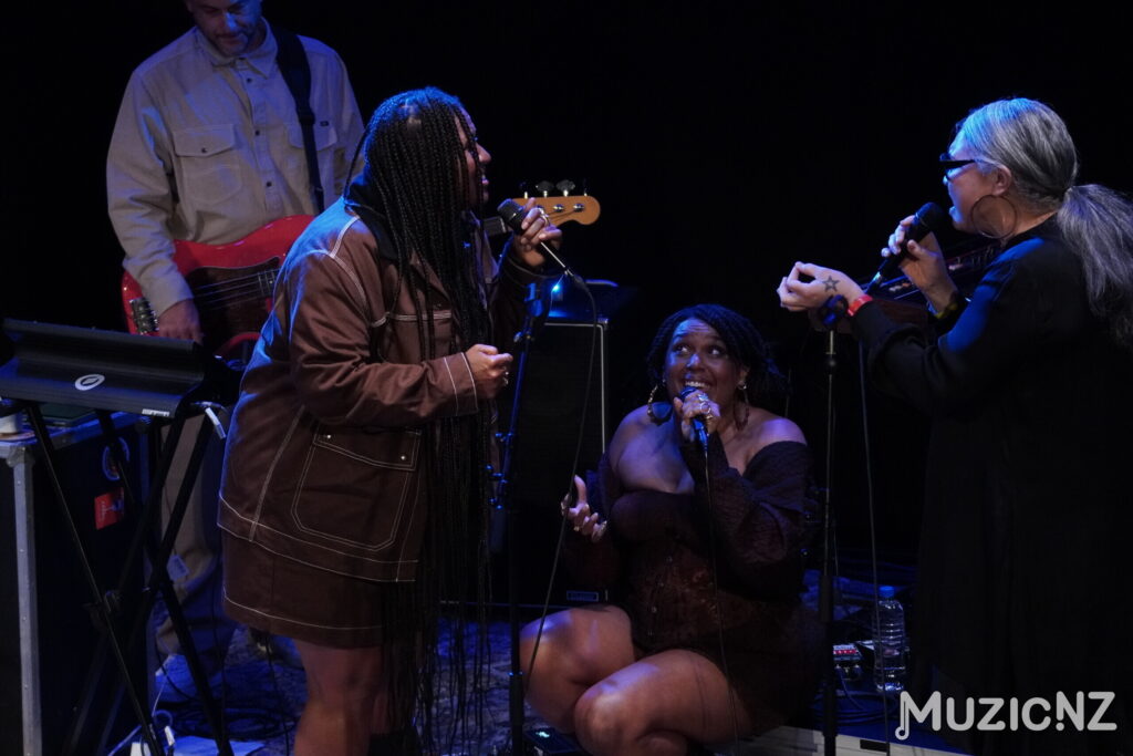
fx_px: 5193
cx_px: 566
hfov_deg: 12.5
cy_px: 378
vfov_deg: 8.3
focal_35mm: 165
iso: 5000
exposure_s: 1/100
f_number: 4.5
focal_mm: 110
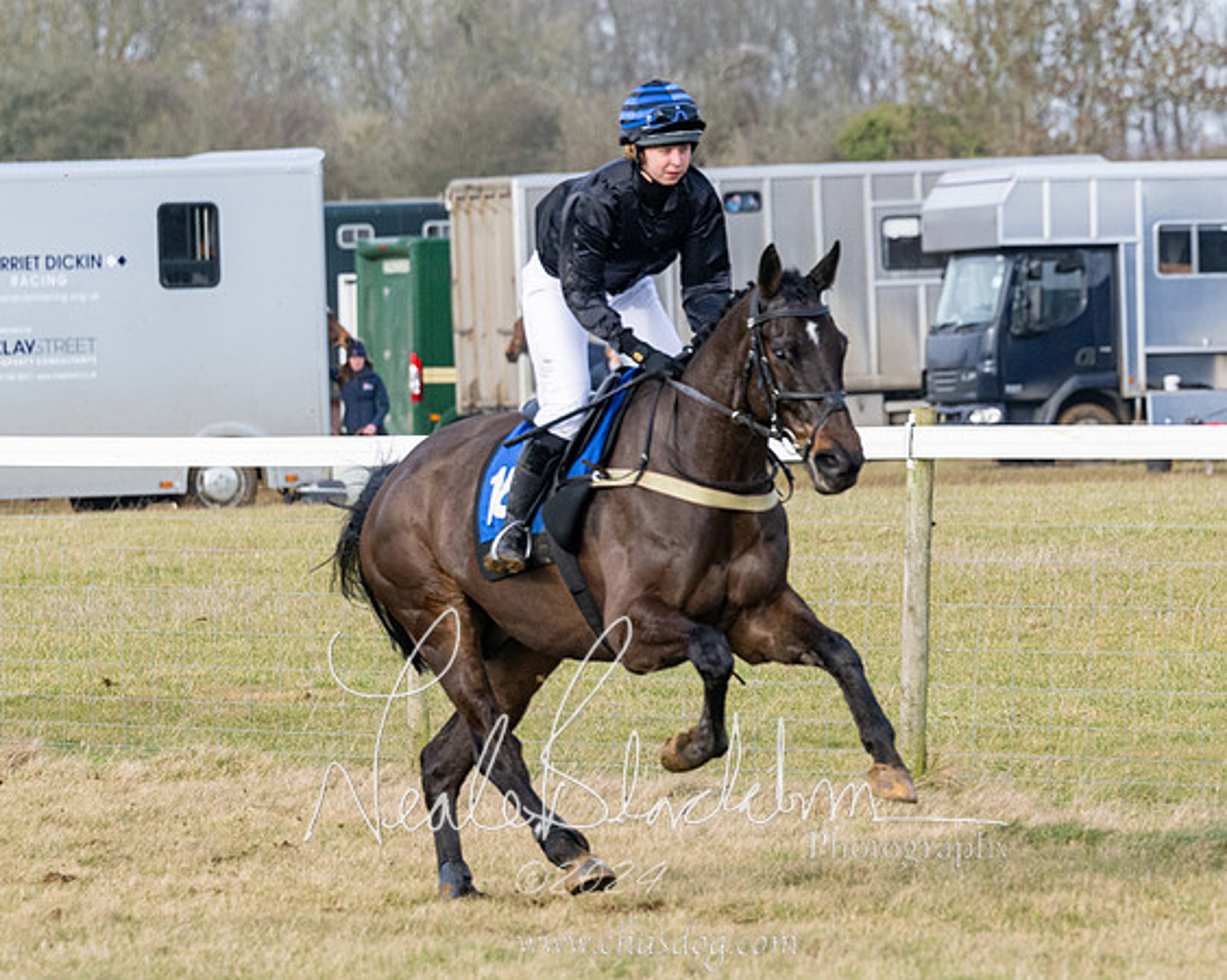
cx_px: 815
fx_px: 15776
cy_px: 546
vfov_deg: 3.6
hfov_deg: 4.5
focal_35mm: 435
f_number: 5
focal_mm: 190
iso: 400
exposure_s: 1/1000
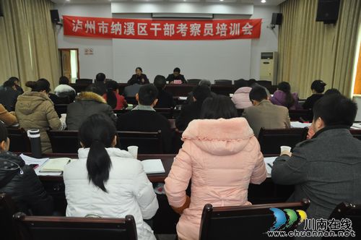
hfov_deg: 67.4
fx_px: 270
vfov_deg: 47.8
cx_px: 180
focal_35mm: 27
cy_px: 120
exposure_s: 1/60
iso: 800
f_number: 3.5
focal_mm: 18
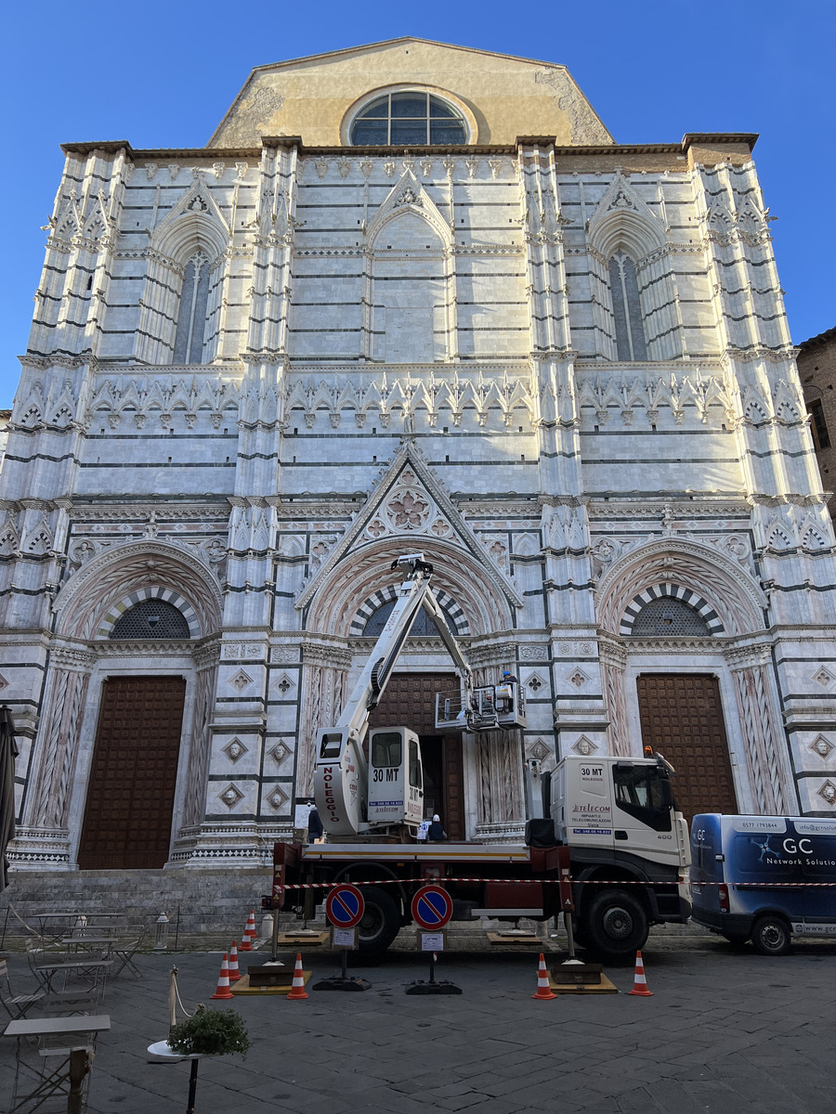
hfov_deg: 53.1
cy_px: 557
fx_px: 837
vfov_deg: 67.3
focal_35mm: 26
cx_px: 418
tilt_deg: +23.3
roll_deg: +0.6
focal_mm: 5.7
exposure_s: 1/1209
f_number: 1.5
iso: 50
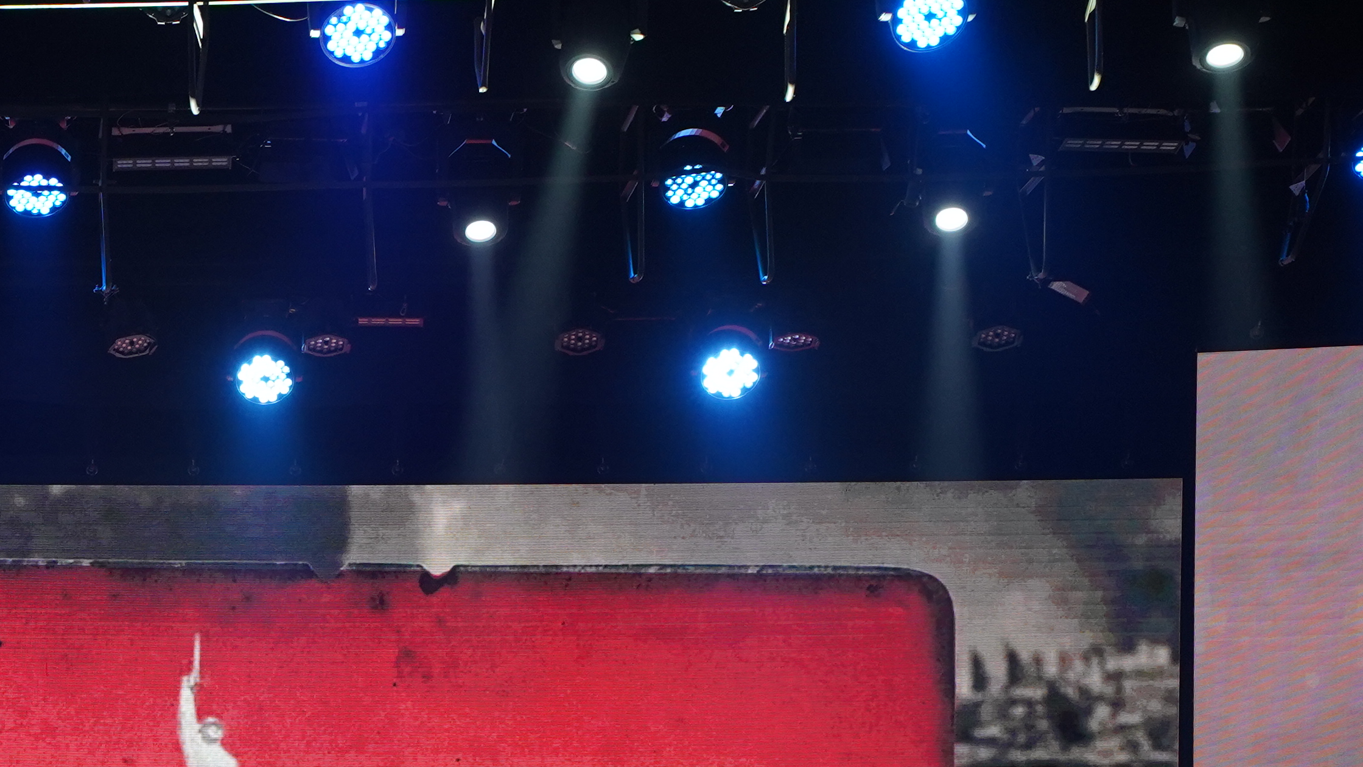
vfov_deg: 6.9
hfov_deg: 12.2
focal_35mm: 174
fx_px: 6289
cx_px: -154
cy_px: 1210
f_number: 4
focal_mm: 62
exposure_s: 1/160
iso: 1250
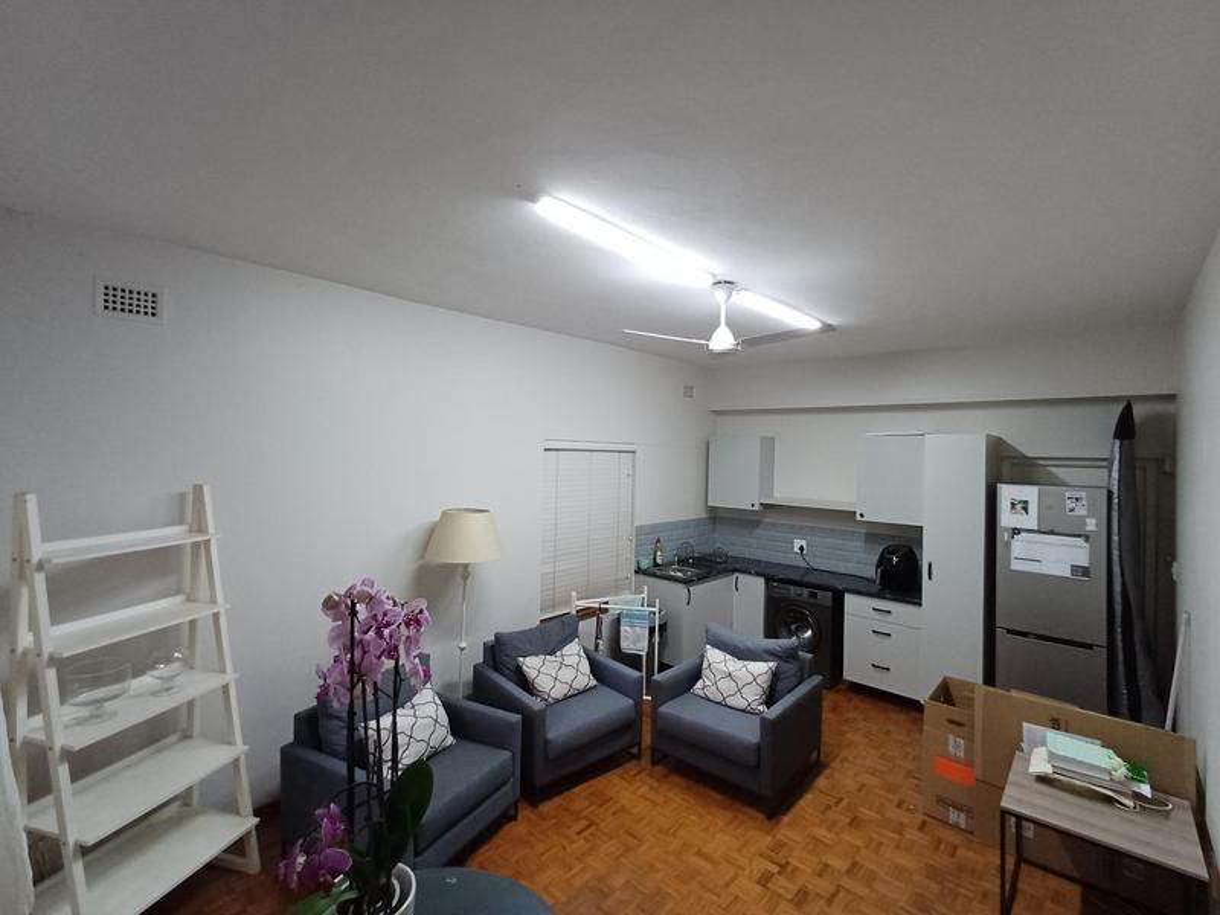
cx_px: 610
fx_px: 564
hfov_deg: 94.5
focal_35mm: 16
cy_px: 458
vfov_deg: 78.1
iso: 250
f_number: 2.2
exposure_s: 1/50
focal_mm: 1.64
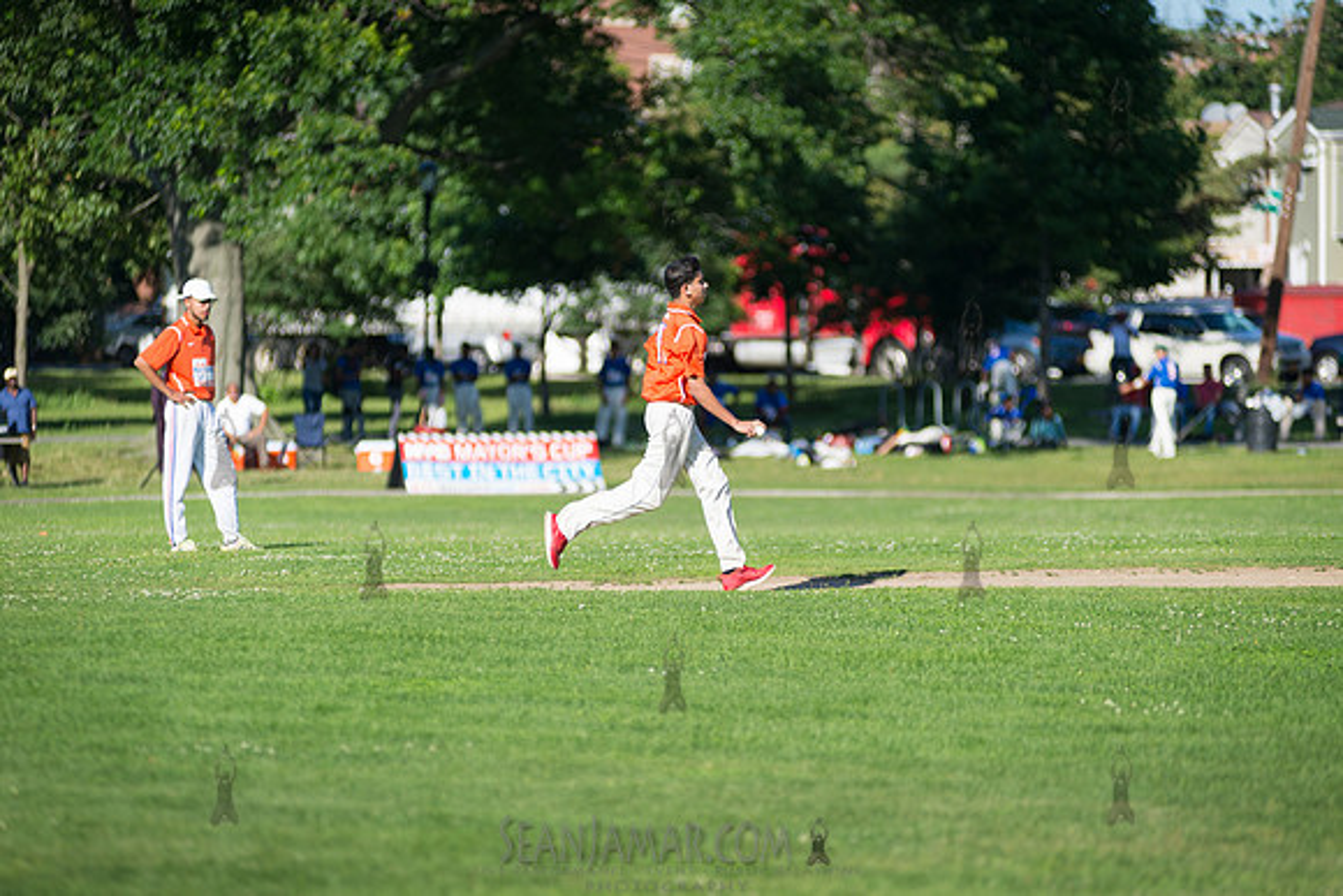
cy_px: 448
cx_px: 672
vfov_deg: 6.9
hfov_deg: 10.3
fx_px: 7463
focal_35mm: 200
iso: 200
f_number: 2.8
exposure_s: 1/2500
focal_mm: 200
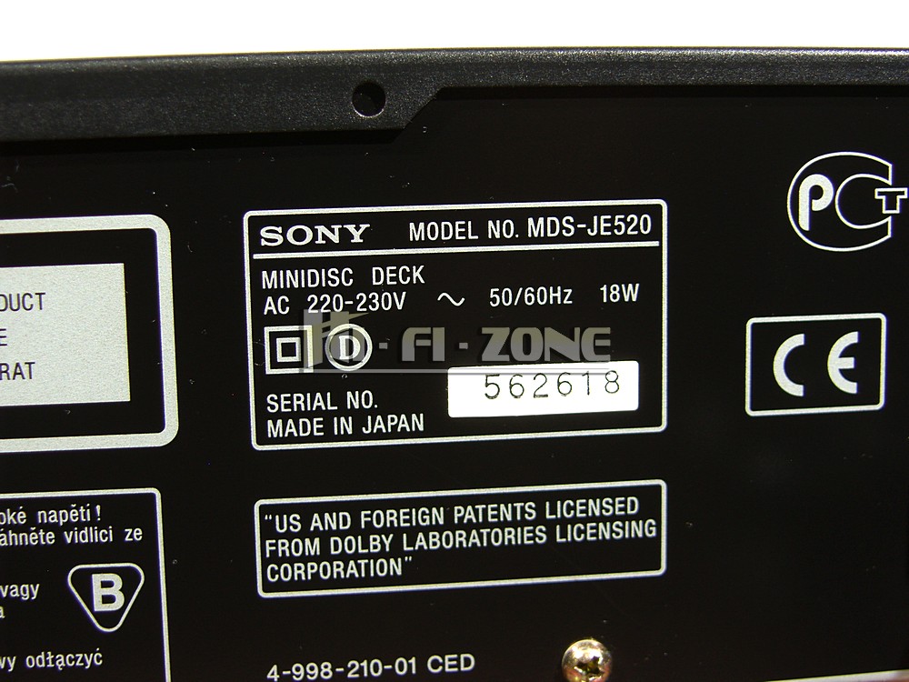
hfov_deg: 29.8
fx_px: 1707
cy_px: 341
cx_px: 454
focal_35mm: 65
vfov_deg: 22.6
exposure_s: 1/60
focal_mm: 16.7
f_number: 2.8
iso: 50
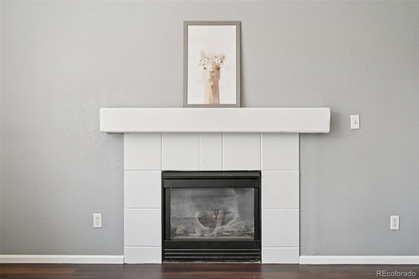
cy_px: 140
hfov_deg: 61.9
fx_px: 349
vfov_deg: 43.6
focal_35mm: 30
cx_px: 210
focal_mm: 30
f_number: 11
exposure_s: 1/15
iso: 400
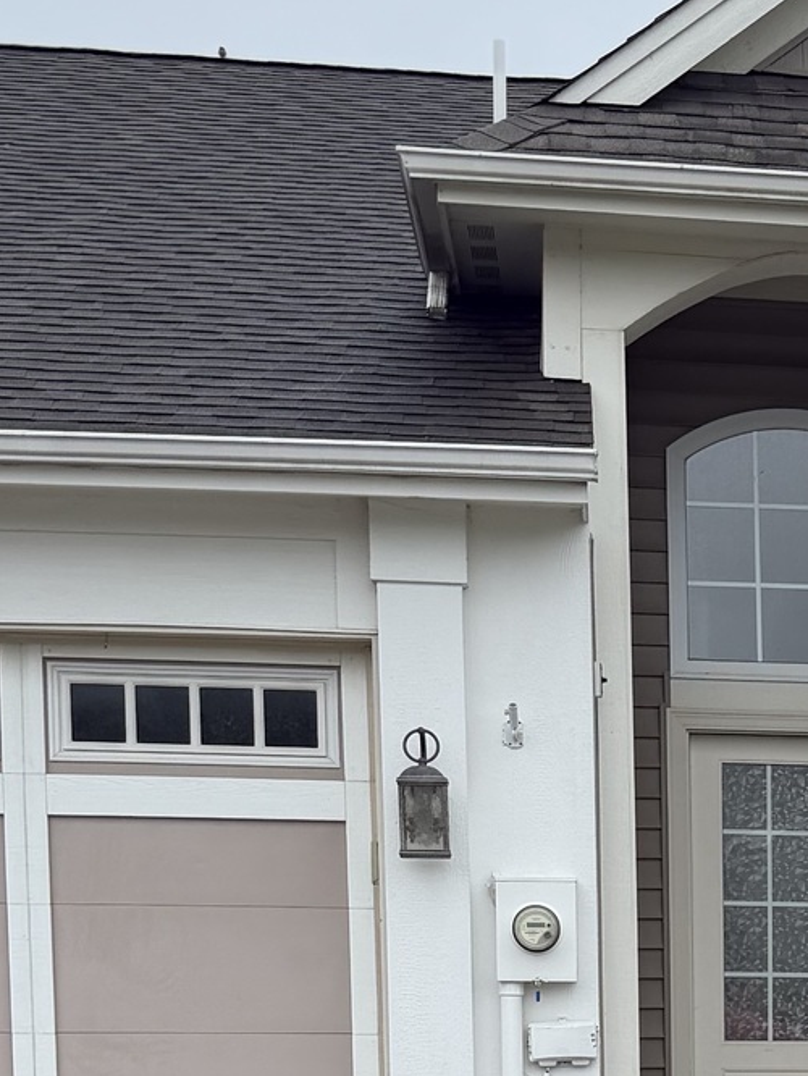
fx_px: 2582
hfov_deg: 16.6
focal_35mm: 83
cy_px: 1173
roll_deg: +0.3
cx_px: 1109
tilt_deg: -4.8
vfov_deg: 22.3
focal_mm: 6.76
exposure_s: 1/1522
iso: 80
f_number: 1.78
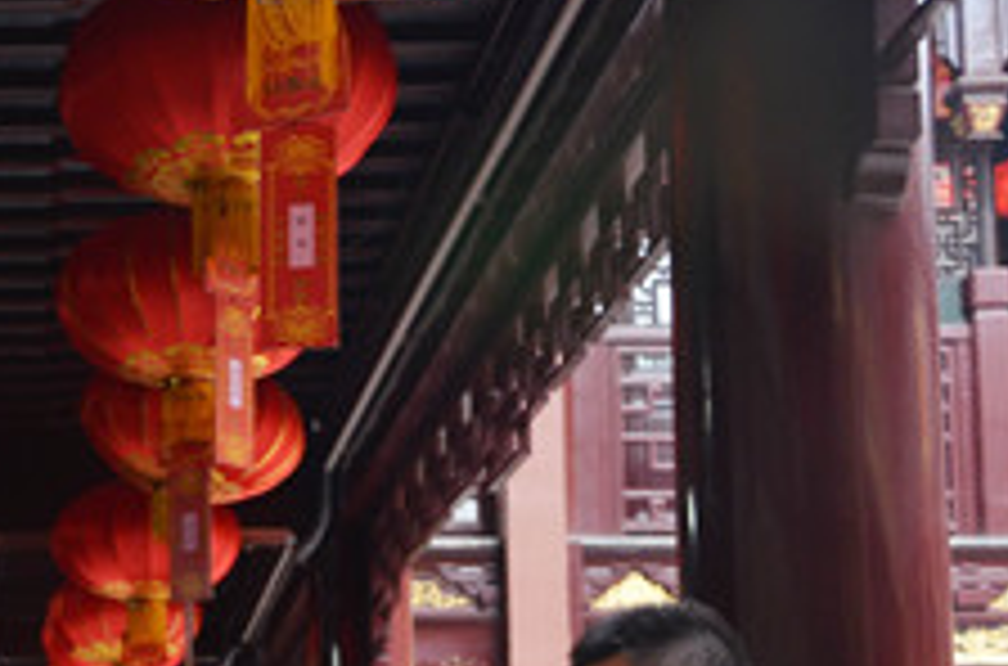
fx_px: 2434
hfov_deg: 22.1
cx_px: -117
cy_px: 742
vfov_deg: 15.2
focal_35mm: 87
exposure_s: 1/40
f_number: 4
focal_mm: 25
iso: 800
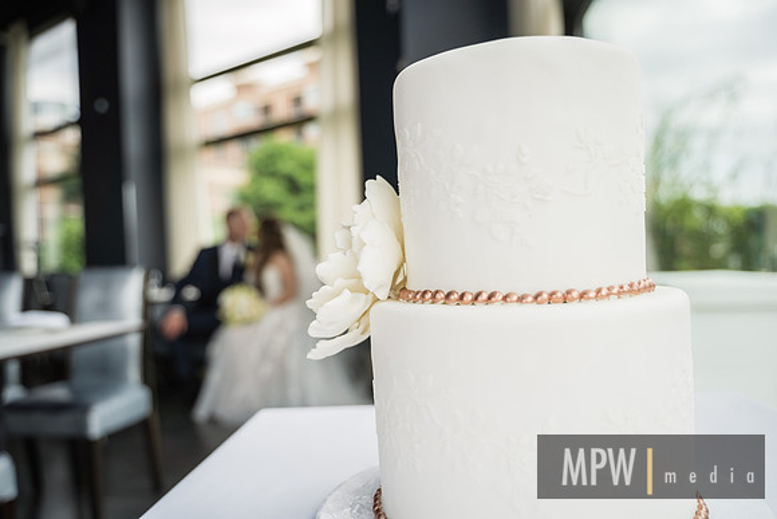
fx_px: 648
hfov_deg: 61.9
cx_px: 388
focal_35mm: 30
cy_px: 260
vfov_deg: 43.6
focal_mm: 30
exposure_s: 1/250
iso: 100
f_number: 3.2
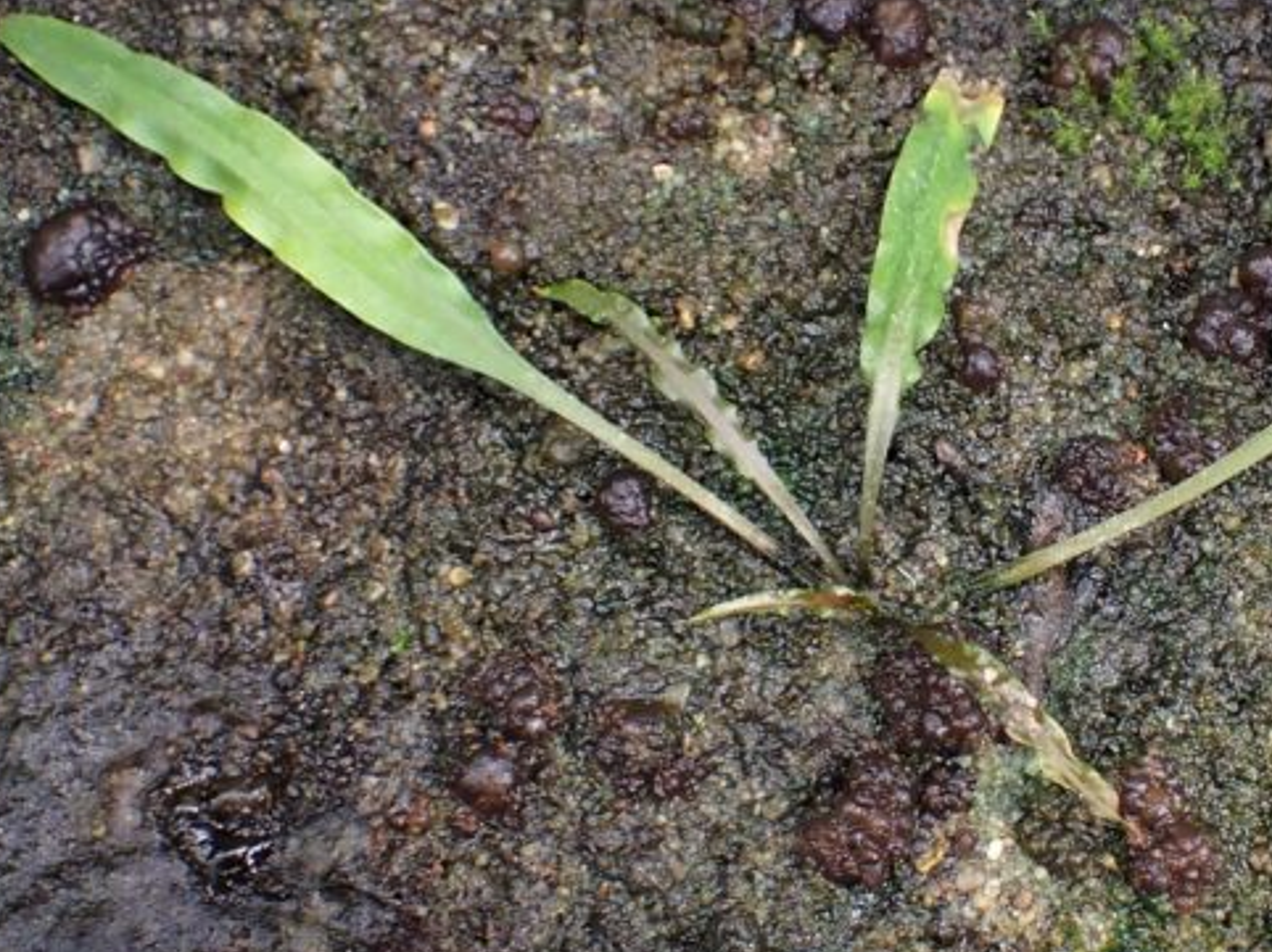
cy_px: 440
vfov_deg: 28.5
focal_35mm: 51
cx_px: 979
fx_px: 1873
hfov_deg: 36.5
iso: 200
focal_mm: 5.79
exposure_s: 1/125
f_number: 2.4
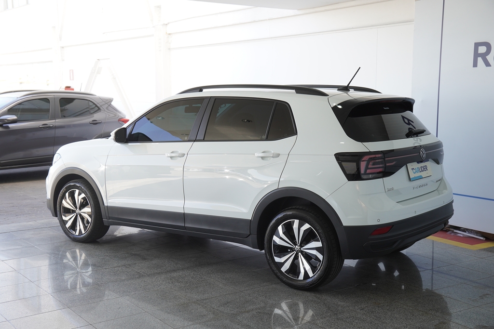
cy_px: 164
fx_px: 638
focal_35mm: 46
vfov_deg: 29.0
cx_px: 247
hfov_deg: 42.3
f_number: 4.5
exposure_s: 1/125
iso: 200
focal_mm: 31
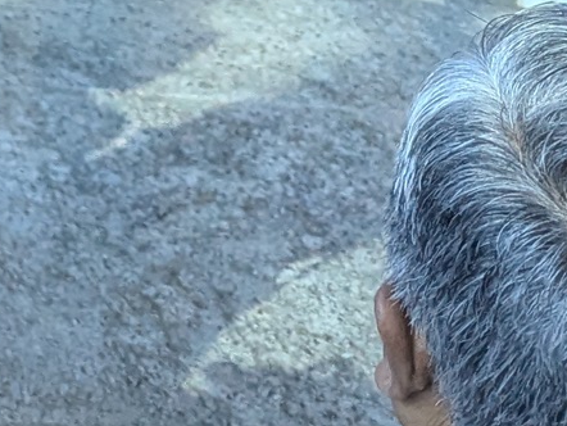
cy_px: -445
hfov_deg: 11.9
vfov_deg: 9.9
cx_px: -717
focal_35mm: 139
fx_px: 2278
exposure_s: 1/596
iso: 332
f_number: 1.85
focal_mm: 6.81
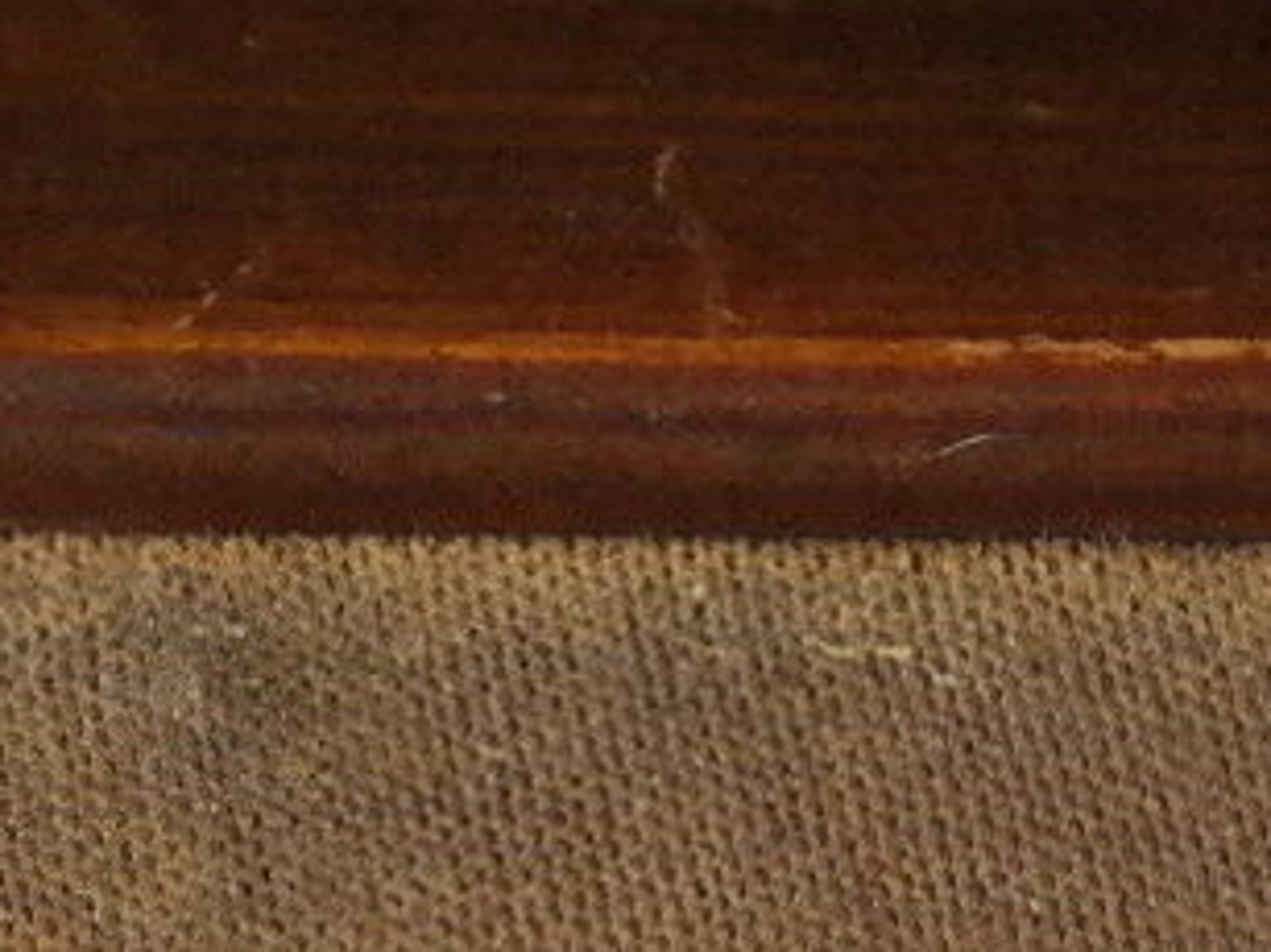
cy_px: 1933
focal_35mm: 233
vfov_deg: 6.2
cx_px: 1358
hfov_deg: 8.4
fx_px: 8552
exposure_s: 1/30
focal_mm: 28
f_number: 5.6
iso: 3200
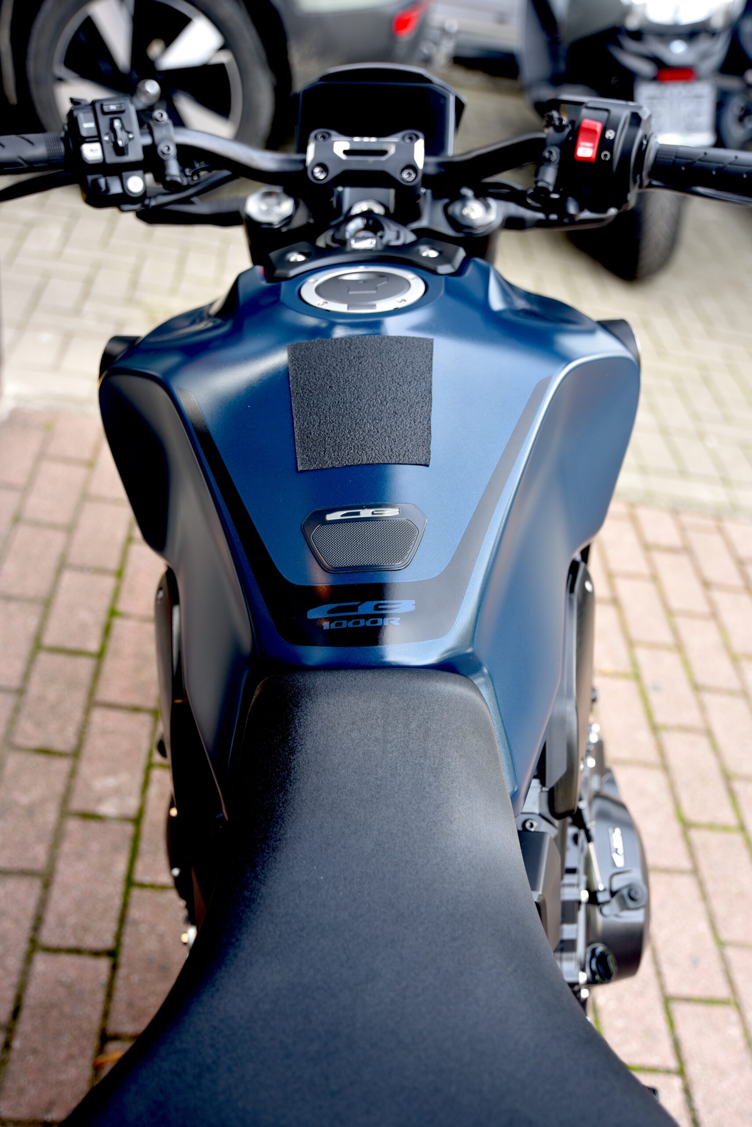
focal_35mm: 38
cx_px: 376
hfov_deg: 35.1
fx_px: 1189
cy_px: 564
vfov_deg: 50.7
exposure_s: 1/60
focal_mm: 38
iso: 200
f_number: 3.2
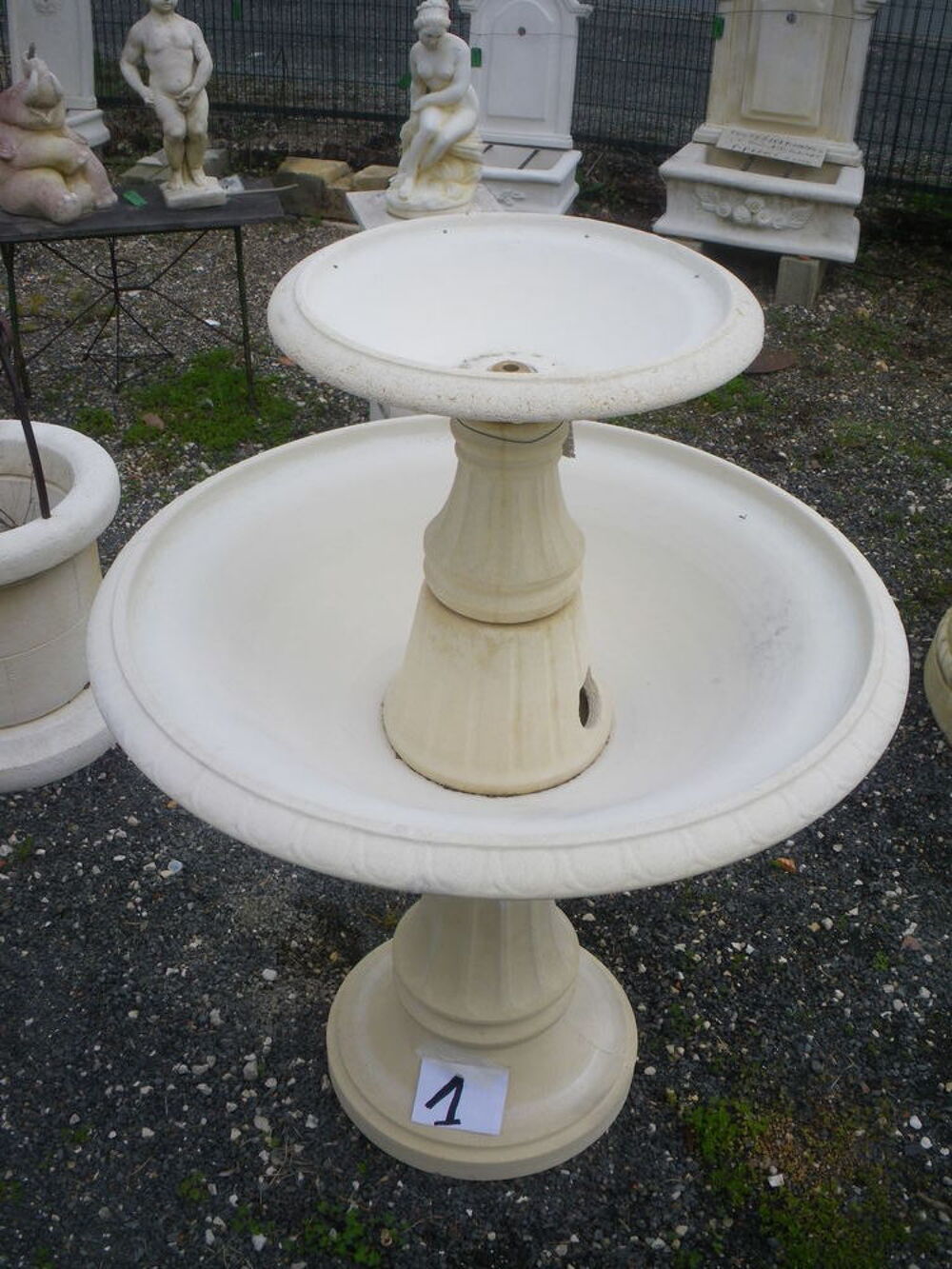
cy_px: 634
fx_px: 1320
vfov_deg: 51.4
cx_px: 476
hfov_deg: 39.7
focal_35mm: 36
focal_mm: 6.3
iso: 64
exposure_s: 1/250
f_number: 5.4
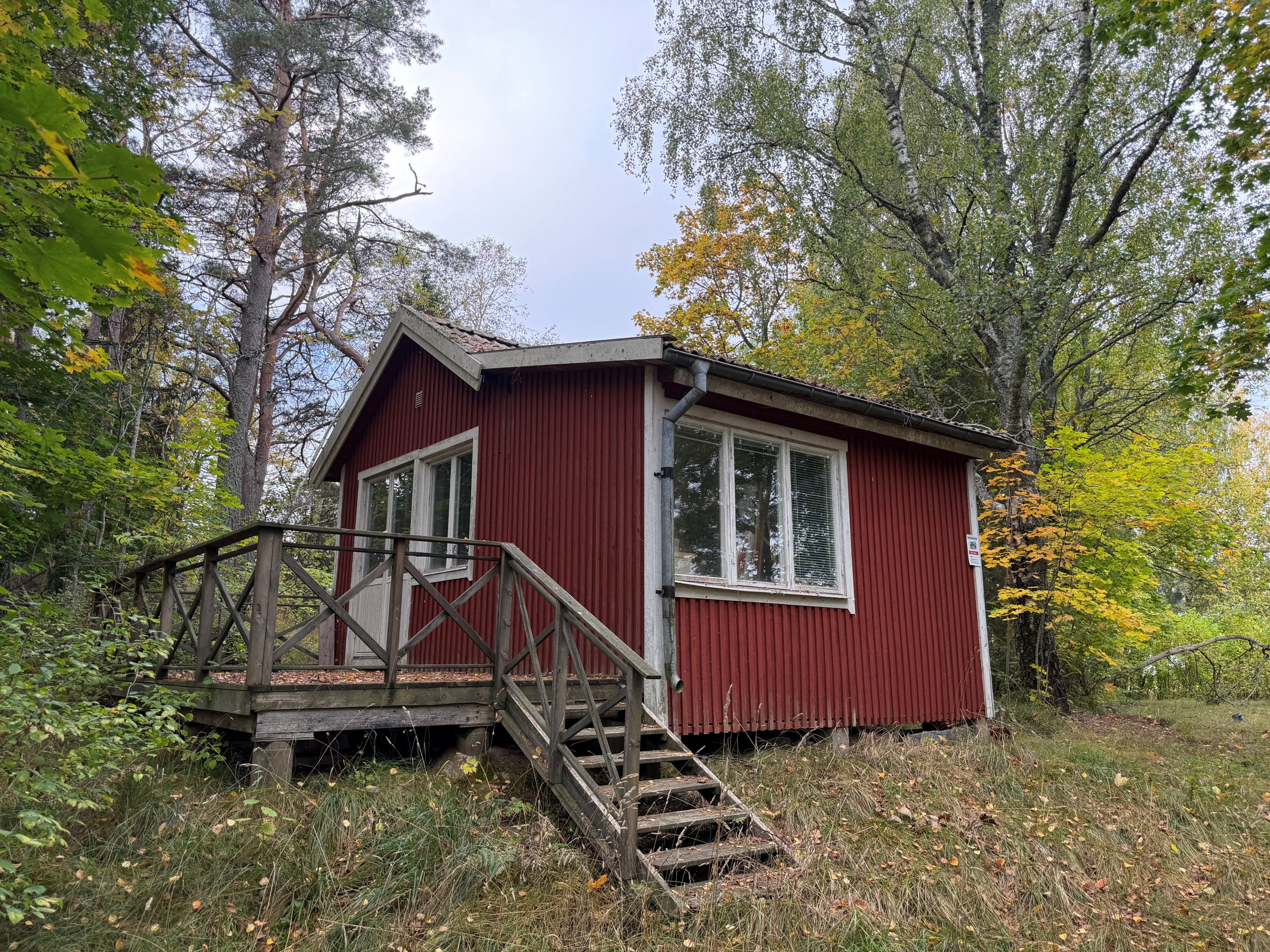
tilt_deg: +13.3
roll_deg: -0.5
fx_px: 881
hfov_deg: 71.6
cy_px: 476
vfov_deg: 56.8
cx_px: 635
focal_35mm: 24
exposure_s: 1/276
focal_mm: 6.76
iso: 80
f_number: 1.78
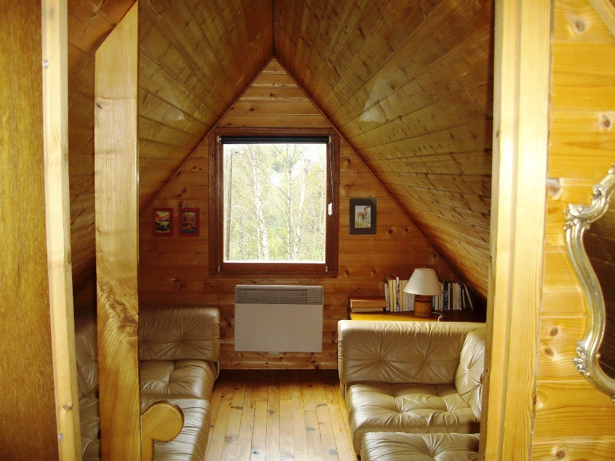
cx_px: 308
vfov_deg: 39.7
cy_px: 230
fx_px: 640
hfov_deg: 51.4
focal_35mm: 36
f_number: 2.7
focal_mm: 6
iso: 160
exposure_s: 1/160
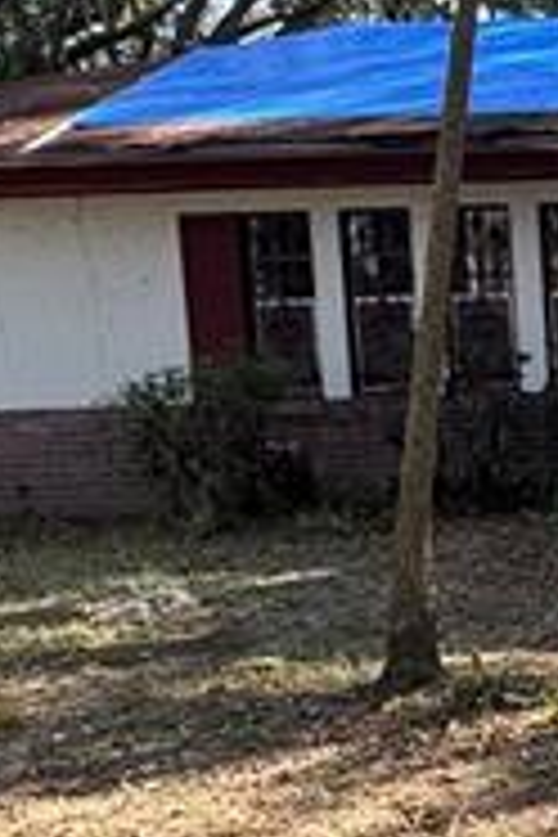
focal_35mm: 80
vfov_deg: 25.2
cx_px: 904
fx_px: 1860
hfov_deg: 15.4
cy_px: 585
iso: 40
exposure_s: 1/105
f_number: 2.2
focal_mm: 2.22
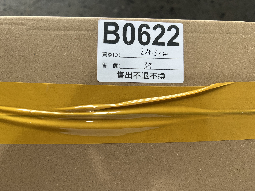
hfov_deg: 67.3
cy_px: 96
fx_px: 192
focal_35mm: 26
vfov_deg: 53.1
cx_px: 128
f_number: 1.5
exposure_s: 1/100
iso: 50
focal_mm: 5.7
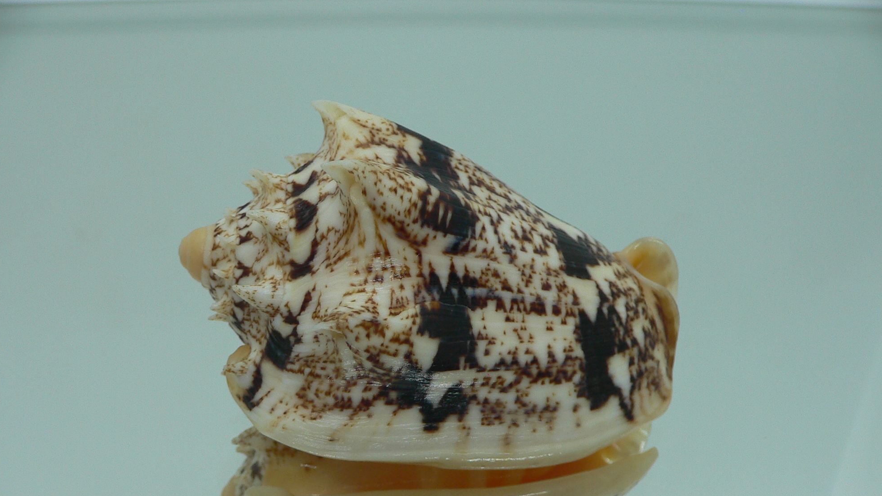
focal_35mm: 39
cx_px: 438
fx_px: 912
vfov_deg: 30.3
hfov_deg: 51.6
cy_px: 308
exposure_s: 1/60
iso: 80
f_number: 2.8
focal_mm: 4.6
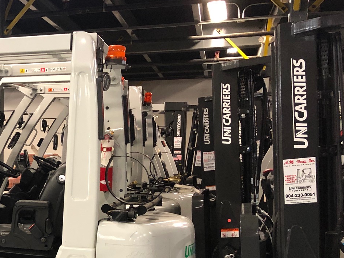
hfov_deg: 29.5
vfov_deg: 23.5
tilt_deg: -9.7
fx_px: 596
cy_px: 251
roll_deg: +0.3
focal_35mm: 60
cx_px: -20
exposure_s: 1/15
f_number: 1.8
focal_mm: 4
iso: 100
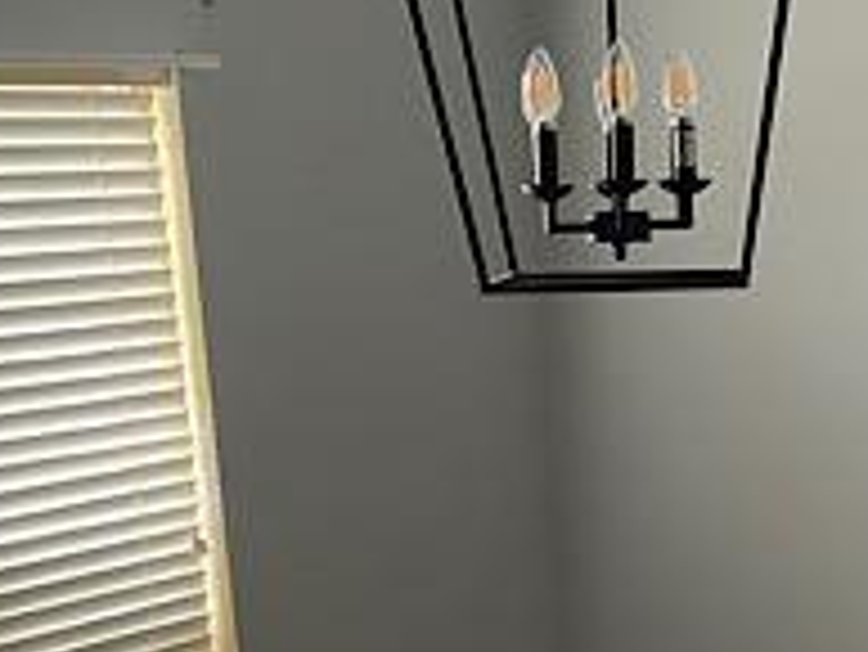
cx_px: 724
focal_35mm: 86
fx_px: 2158
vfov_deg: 16.0
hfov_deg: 22.4
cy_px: 913
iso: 125
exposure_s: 1/60
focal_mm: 4.2
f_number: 1.6
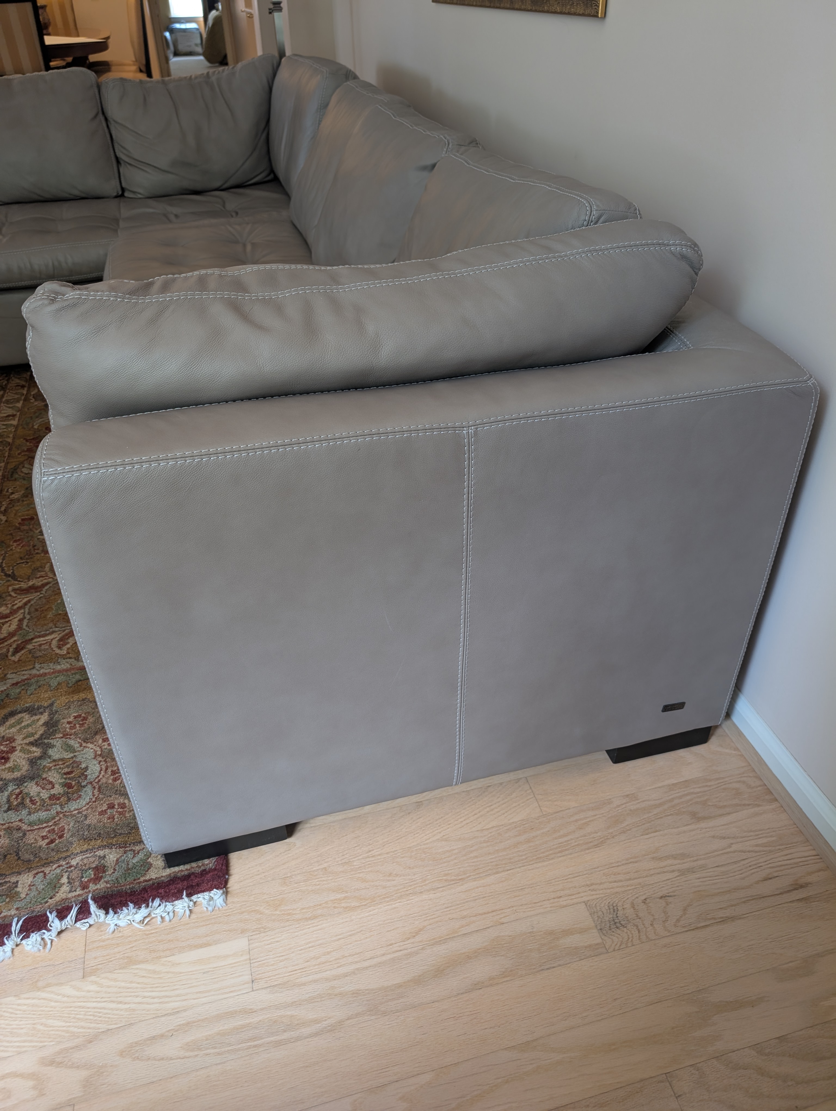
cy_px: 556
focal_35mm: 24
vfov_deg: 71.5
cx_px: 418
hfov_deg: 56.9
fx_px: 771
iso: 88
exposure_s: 1/30
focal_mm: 6.9
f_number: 1.68
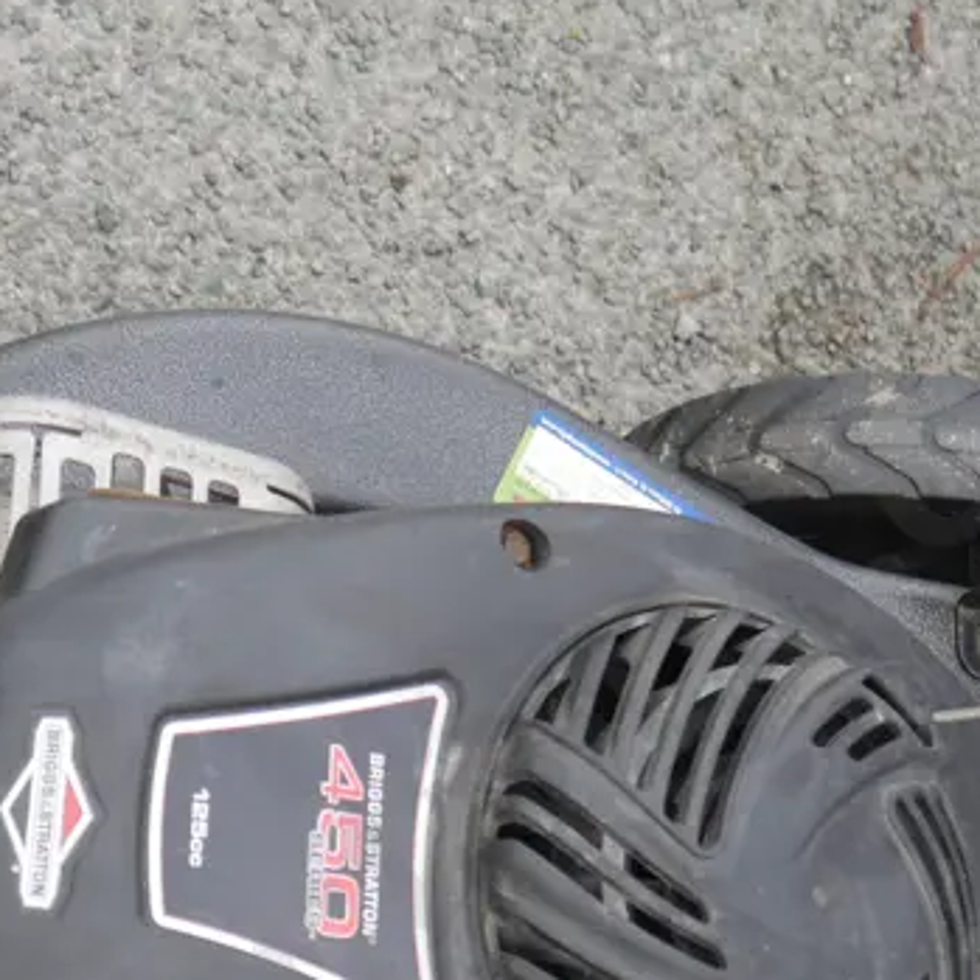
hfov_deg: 20.7
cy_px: 1017
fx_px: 2658
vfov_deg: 20.1
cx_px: 222
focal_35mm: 83
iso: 200
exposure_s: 1/125
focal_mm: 16
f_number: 4
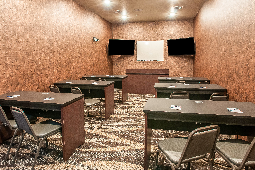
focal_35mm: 21
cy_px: 85
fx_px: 149
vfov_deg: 59.4
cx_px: 128
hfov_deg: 81.3
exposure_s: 1/8
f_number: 8
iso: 320
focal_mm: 14
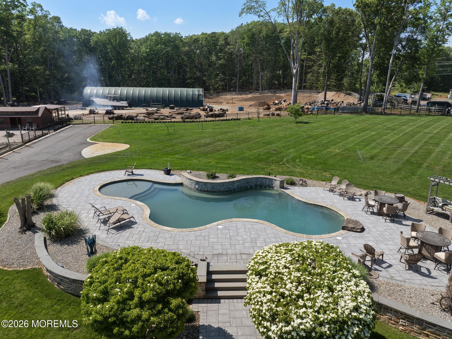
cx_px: 226
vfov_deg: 56.8
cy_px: 170
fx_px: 313
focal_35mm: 24
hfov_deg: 71.6
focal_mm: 12.29
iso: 100
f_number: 4.5
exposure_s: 1/400
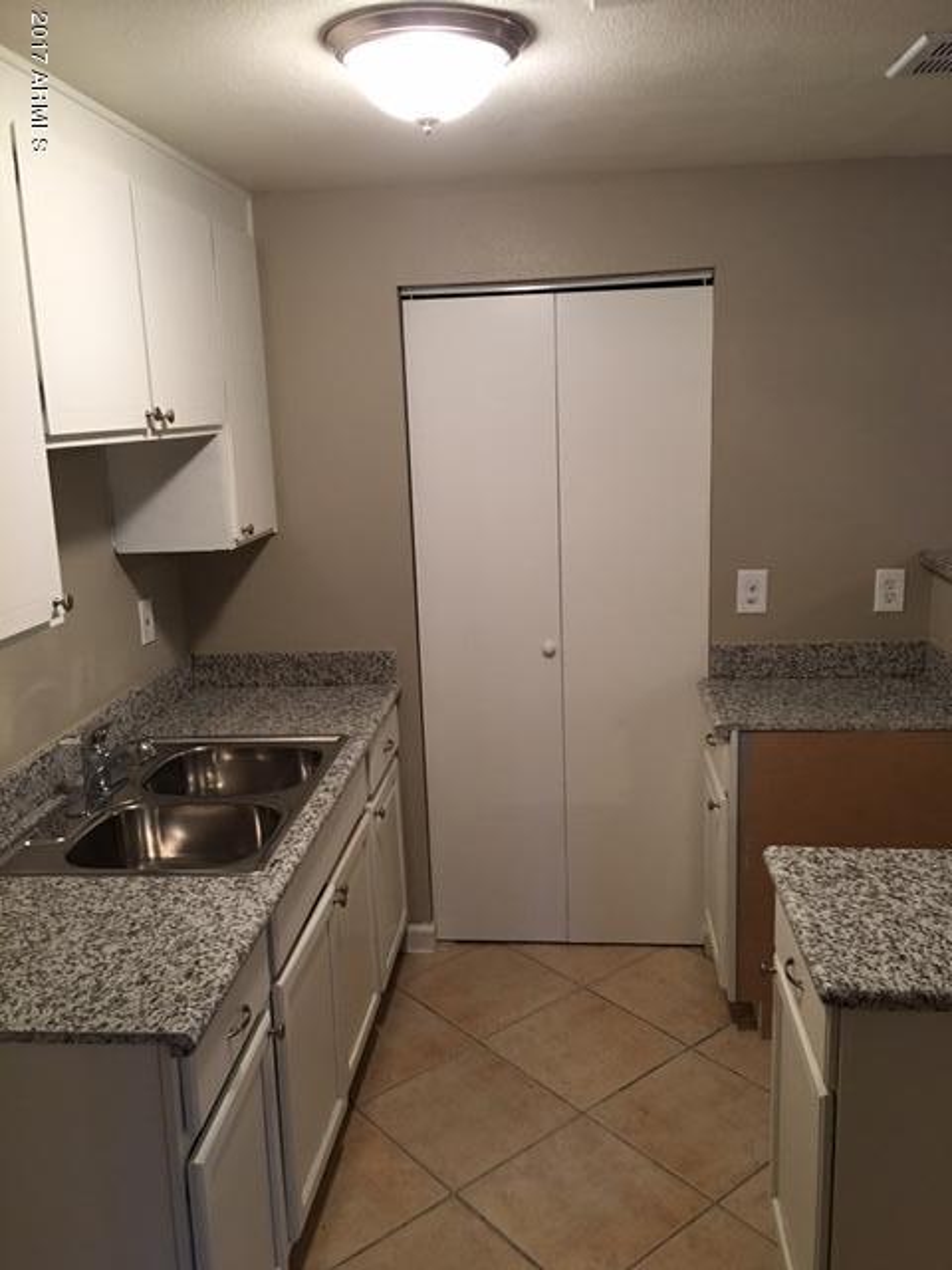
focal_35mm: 29
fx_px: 1063
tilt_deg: -11.5
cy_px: 635
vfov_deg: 61.7
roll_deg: +1.7
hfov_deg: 48.2
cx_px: 476
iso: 64
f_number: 2.2
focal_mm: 4.15
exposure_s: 1/15
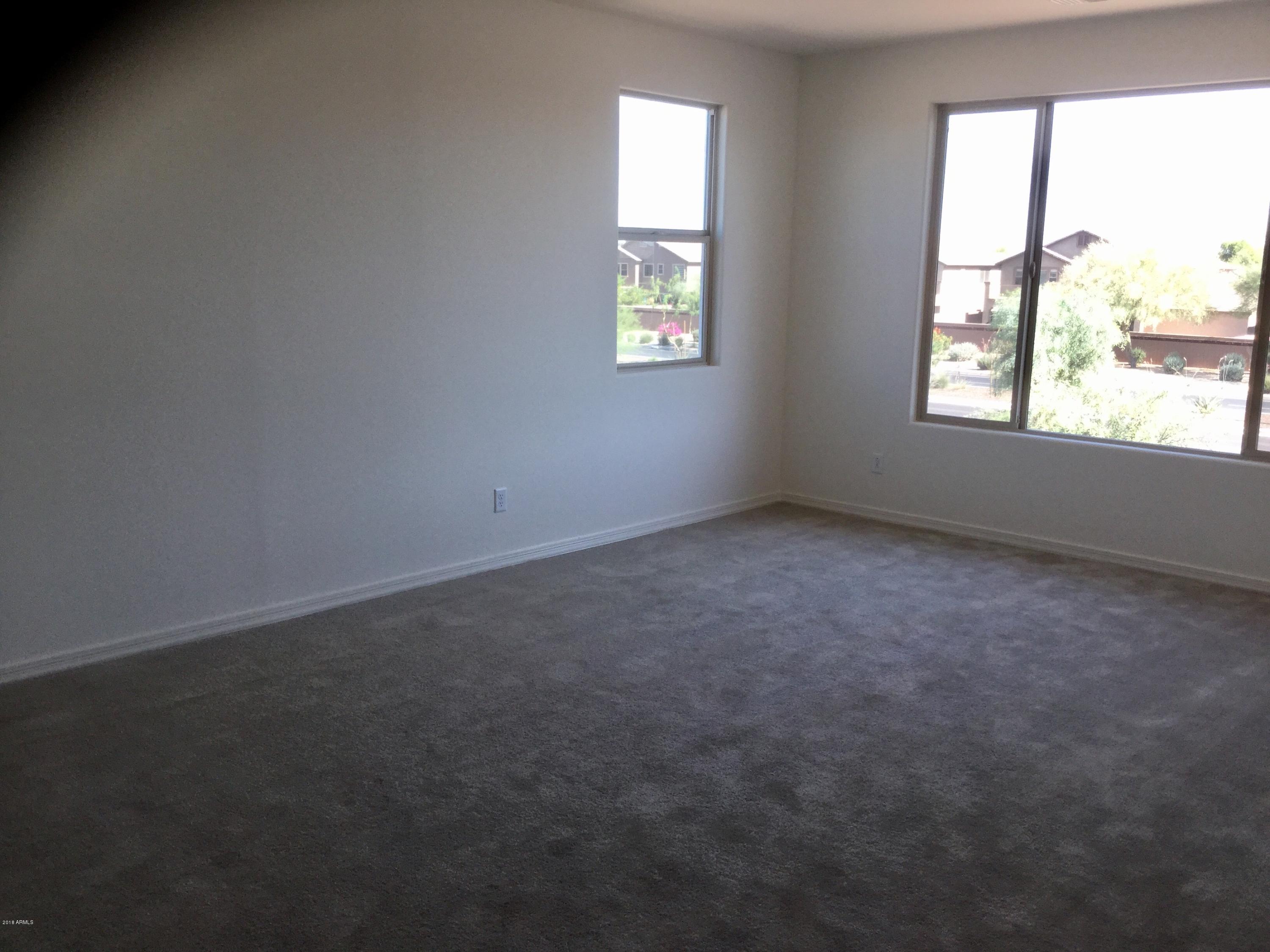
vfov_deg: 45.4
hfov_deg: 58.4
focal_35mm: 31
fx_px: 1137
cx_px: 635
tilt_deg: -10.7
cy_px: 476
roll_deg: -1.1
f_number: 2.4
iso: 40
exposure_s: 1/120
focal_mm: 3.3
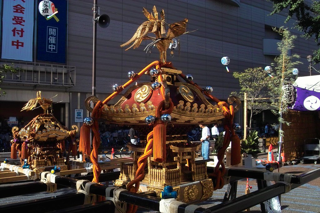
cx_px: 160
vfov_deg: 36.9
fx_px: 320
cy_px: 106
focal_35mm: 36
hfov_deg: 53.1
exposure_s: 1/250
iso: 200
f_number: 9.5
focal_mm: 21
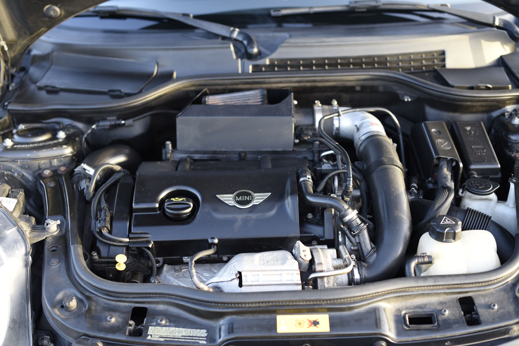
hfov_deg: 39.6
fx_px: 721
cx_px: 260
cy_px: 173
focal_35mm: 50
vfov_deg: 27.0
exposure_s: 1/500
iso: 1000
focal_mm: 50
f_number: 2.8
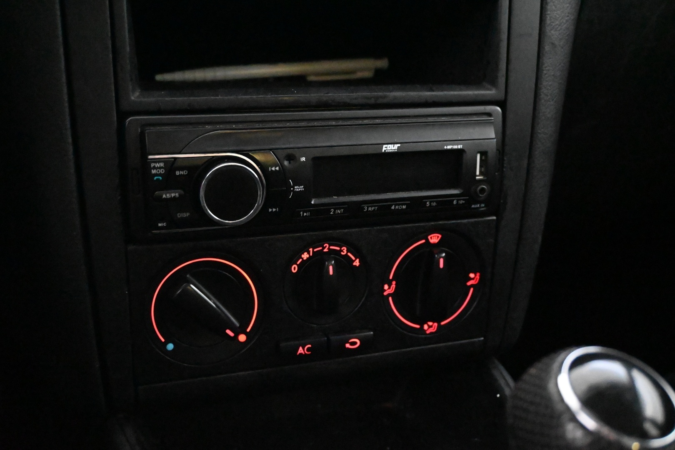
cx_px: 338
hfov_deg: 51.3
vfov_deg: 35.5
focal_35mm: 38
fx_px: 703
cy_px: 225
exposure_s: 1/40
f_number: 4.2
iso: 22800
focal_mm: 25
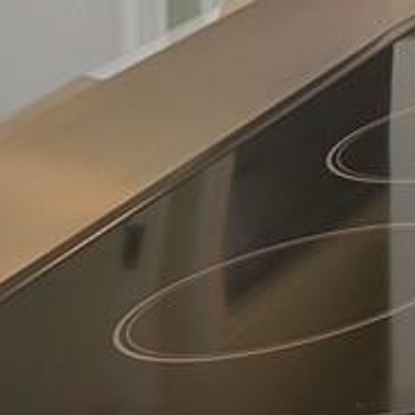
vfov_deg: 12.5
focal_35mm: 111
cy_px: -568
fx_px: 1506
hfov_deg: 6.8
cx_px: 1944
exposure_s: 1/5
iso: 640
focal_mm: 12
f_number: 9
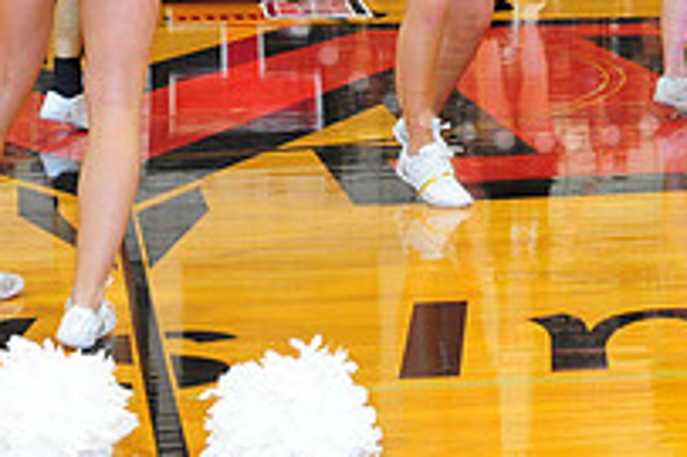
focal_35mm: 214
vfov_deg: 6.3
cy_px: -176
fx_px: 4080
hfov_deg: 9.6
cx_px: 545
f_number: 7.1
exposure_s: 1/60
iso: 2000
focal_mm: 75
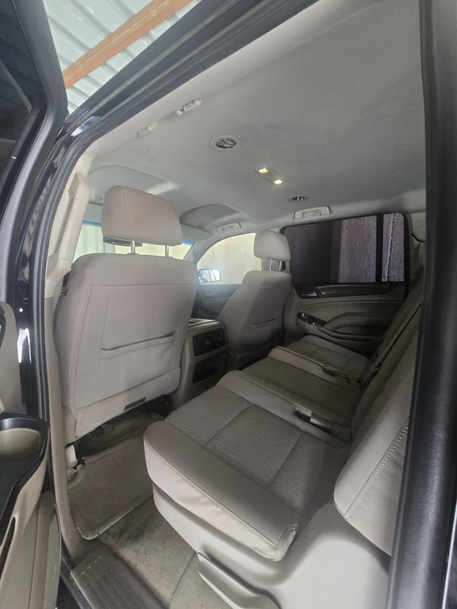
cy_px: 304
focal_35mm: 13
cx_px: 228
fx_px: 229
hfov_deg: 89.9
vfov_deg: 106.2
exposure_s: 1/50
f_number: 2.2
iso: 400
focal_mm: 2.2
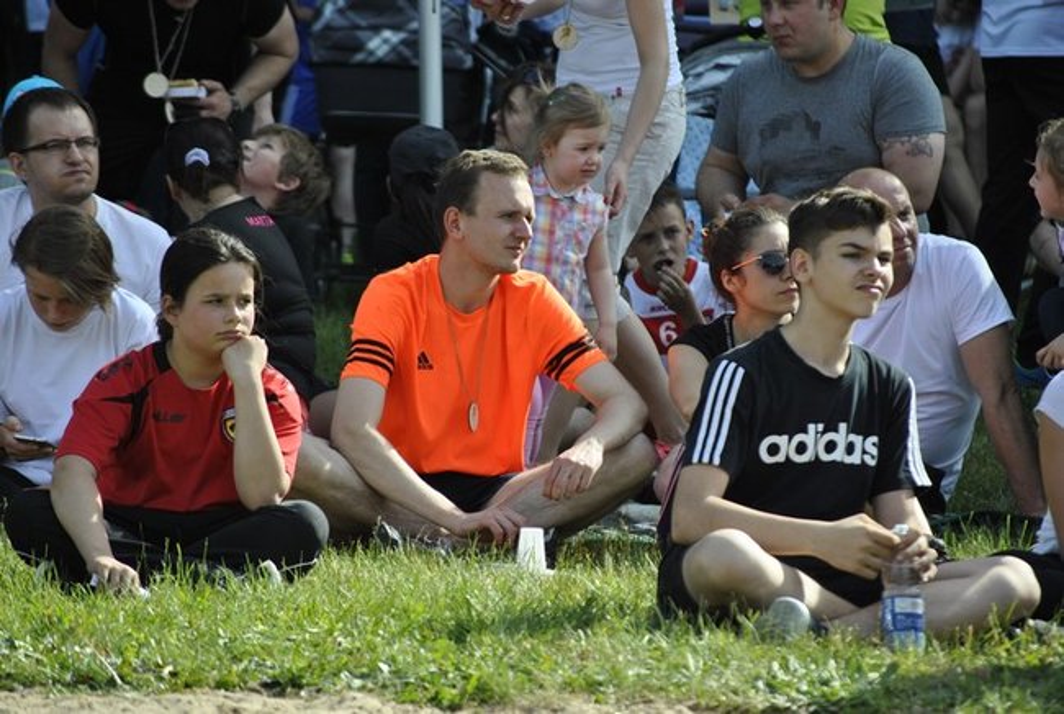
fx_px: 8883
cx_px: 532
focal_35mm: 300
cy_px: 357
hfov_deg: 6.9
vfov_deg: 4.6
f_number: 5.6
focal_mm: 200
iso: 280
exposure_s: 1/500
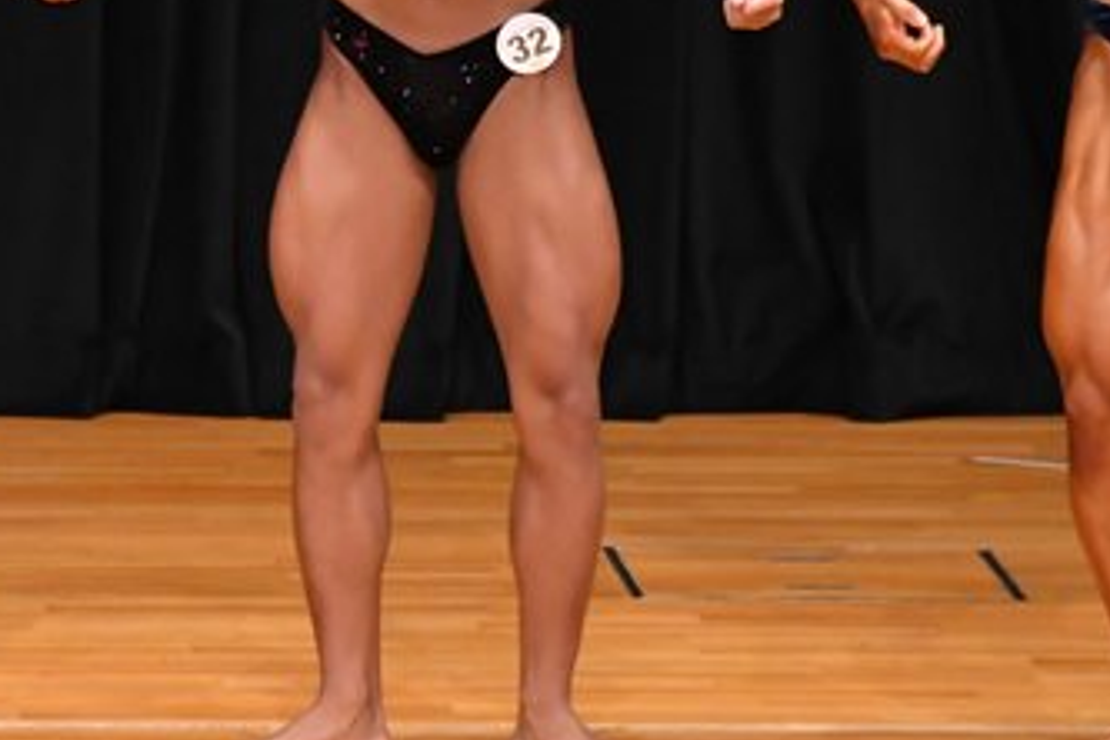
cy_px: 90
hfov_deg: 3.3
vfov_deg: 2.2
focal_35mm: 628
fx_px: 19362
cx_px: -142
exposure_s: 1/400
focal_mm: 180
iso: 4000
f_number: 5.6
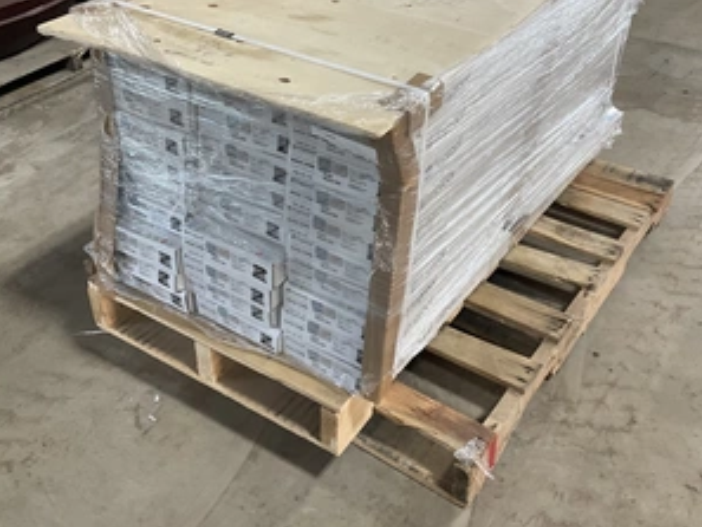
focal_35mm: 39
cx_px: 347
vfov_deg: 36.8
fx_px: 791
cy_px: 220
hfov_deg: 47.8
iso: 64
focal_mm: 3
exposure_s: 1/60
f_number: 1.8
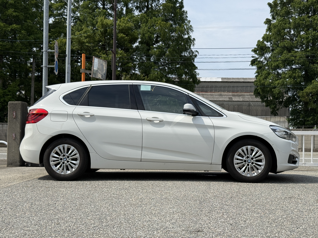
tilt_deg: +3.1
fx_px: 441
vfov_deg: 30.3
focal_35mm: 48
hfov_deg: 39.7
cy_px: 119
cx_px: 159
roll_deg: -0.6
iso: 64
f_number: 1.78
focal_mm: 6.76
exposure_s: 1/6536
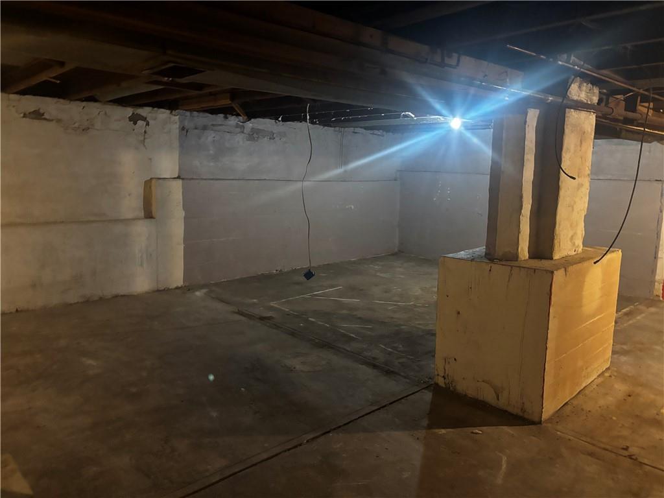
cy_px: 249
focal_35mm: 26
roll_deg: +0.6
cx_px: 332
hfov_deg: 67.3
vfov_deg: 53.1
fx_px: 499
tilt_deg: -11.6
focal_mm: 5.96
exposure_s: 1/30
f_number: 1.6
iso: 800
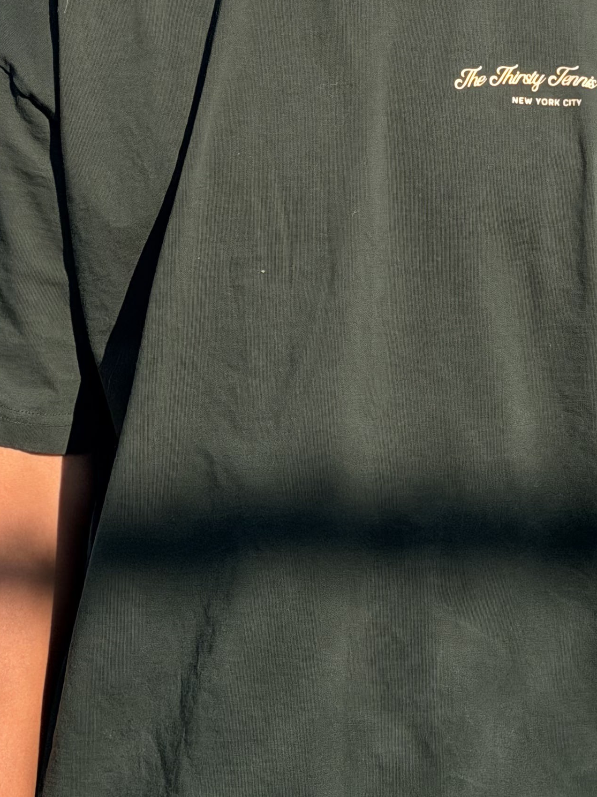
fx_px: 2622
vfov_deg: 16.7
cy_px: -85
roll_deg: -0.7
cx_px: 410
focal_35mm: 114
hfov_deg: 13.0
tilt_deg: -2.8
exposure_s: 1/5208
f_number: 1.78
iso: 80
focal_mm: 6.76
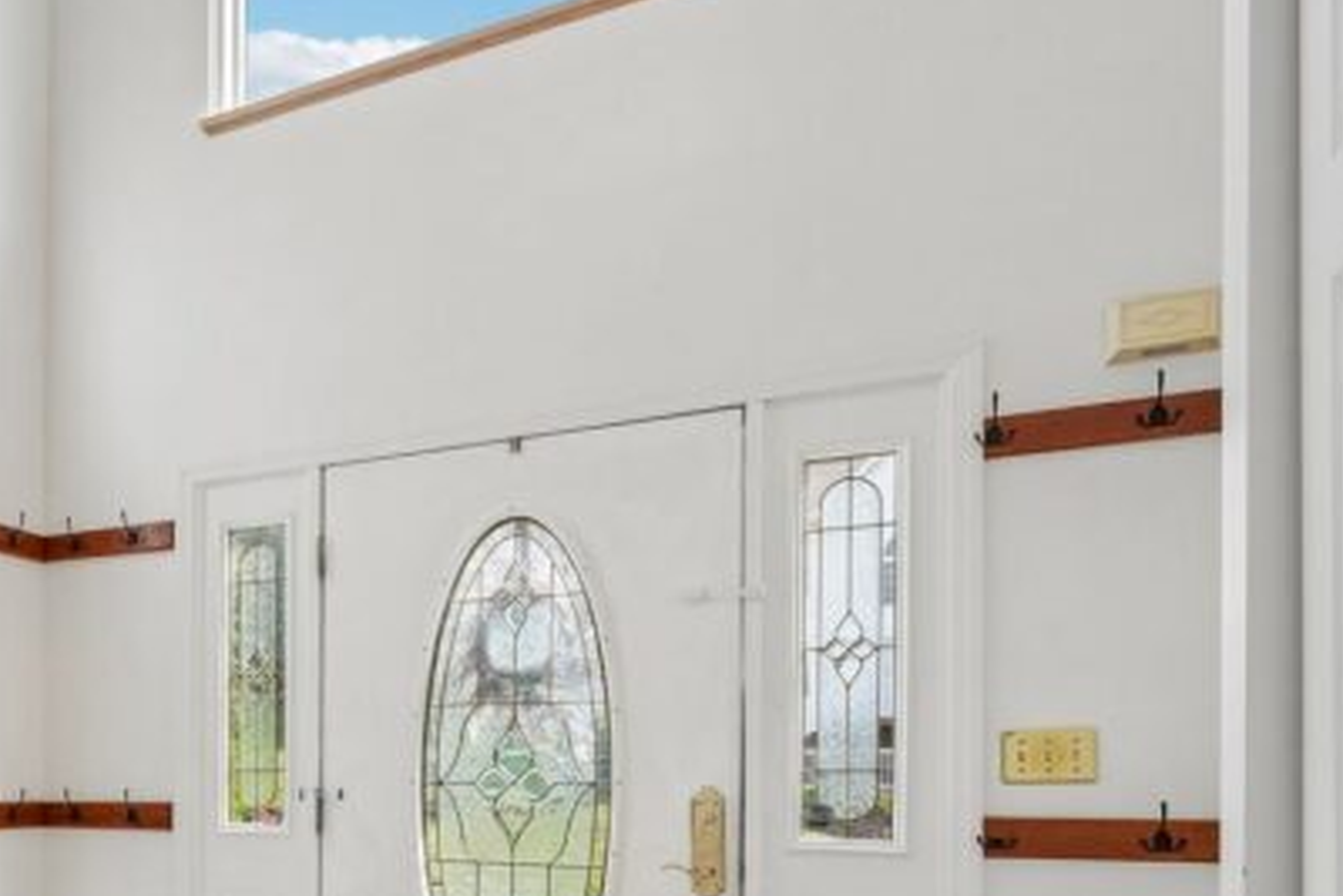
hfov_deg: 50.3
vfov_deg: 38.9
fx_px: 1194
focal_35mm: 32
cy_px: 767
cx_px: 74
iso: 400
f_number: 8
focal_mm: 16
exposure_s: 1/250
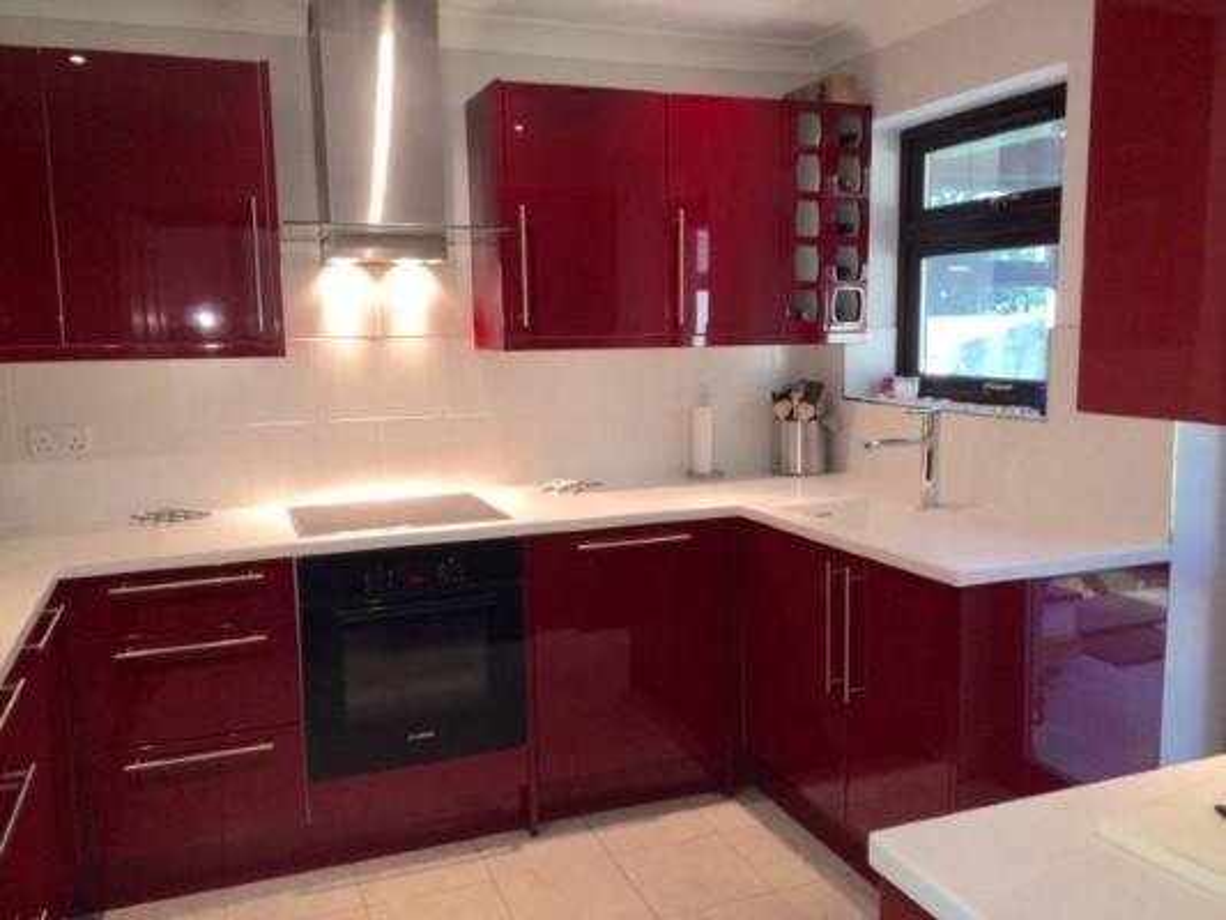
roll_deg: +1.4
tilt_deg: -6.3
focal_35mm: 29
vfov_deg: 48.2
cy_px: 460
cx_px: 613
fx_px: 1027
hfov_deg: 61.6
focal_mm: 4.15
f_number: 2.2
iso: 80
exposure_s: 1/33
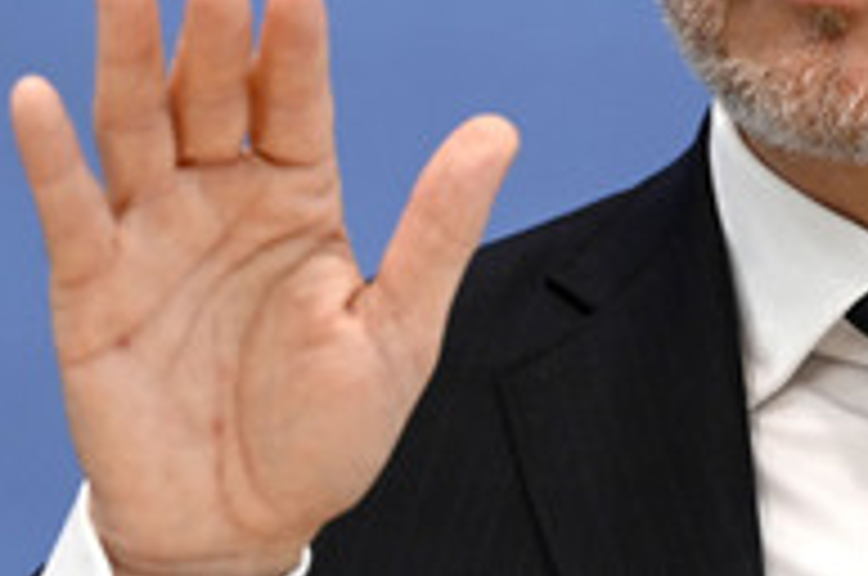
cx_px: 785
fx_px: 7606
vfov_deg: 4.3
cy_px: -94
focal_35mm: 316
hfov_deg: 6.5
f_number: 5.6
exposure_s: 1/640
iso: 3200
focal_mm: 135
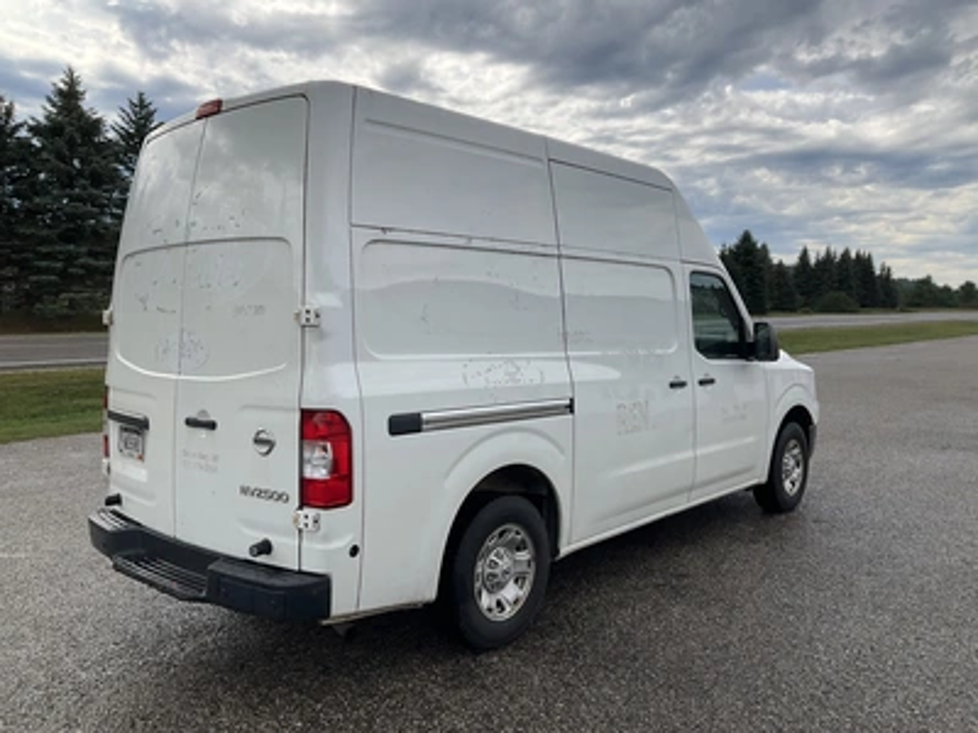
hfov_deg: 61.7
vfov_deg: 48.2
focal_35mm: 29
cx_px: 489
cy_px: 366
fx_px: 819
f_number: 1.8
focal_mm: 3
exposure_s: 1/1015
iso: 25
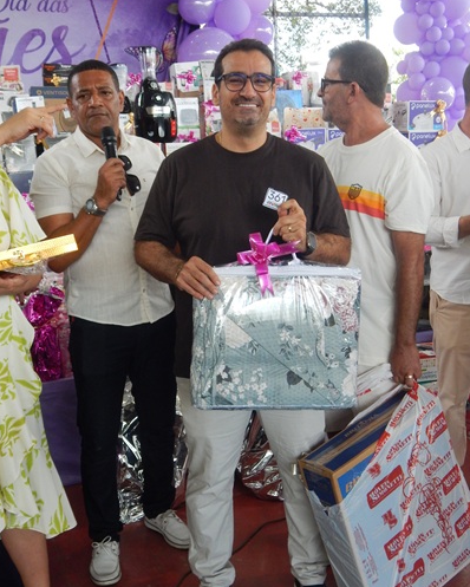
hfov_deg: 33.5
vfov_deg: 41.1
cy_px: 303
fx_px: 782
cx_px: 235
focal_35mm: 45
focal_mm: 7.7
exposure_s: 1/250
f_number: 3.6
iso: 400
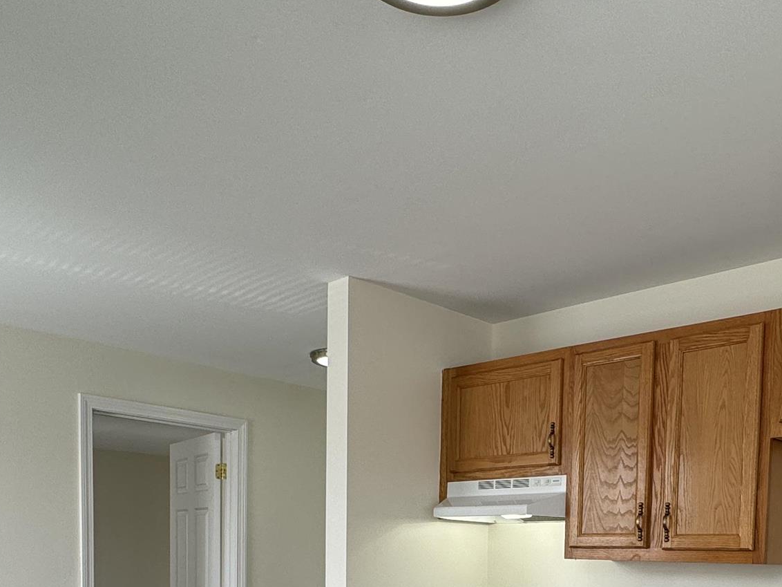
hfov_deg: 48.5
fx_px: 858
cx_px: 487
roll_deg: -1.2
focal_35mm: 38
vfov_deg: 33.4
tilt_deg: -5.0
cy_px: 628
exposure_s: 1/193
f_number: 2.2
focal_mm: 2.22
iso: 40
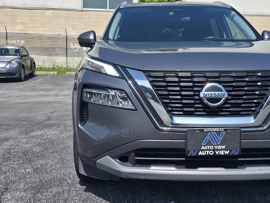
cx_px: 135
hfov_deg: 41.2
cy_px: 102
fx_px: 359
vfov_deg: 31.5
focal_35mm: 46
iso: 50
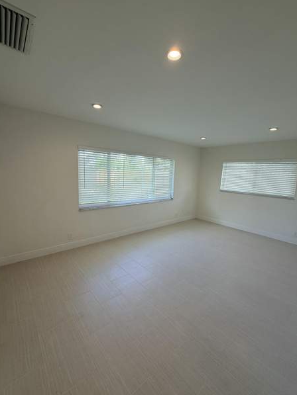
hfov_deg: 81.7
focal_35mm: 15
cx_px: 152
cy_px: 199
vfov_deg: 98.2
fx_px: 172
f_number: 2.2
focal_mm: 2.22
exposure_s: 1/120
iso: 80
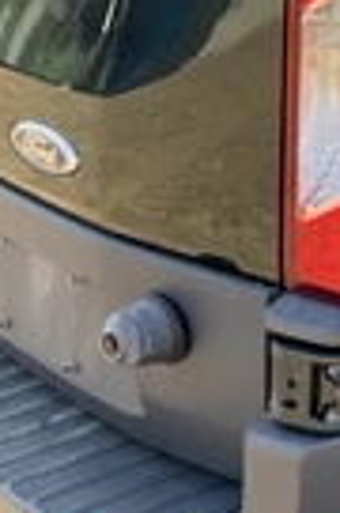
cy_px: 140
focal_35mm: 89
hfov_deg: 13.2
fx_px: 1267
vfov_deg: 22.7
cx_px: 680
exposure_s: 1/166
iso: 20
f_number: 1.8
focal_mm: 3
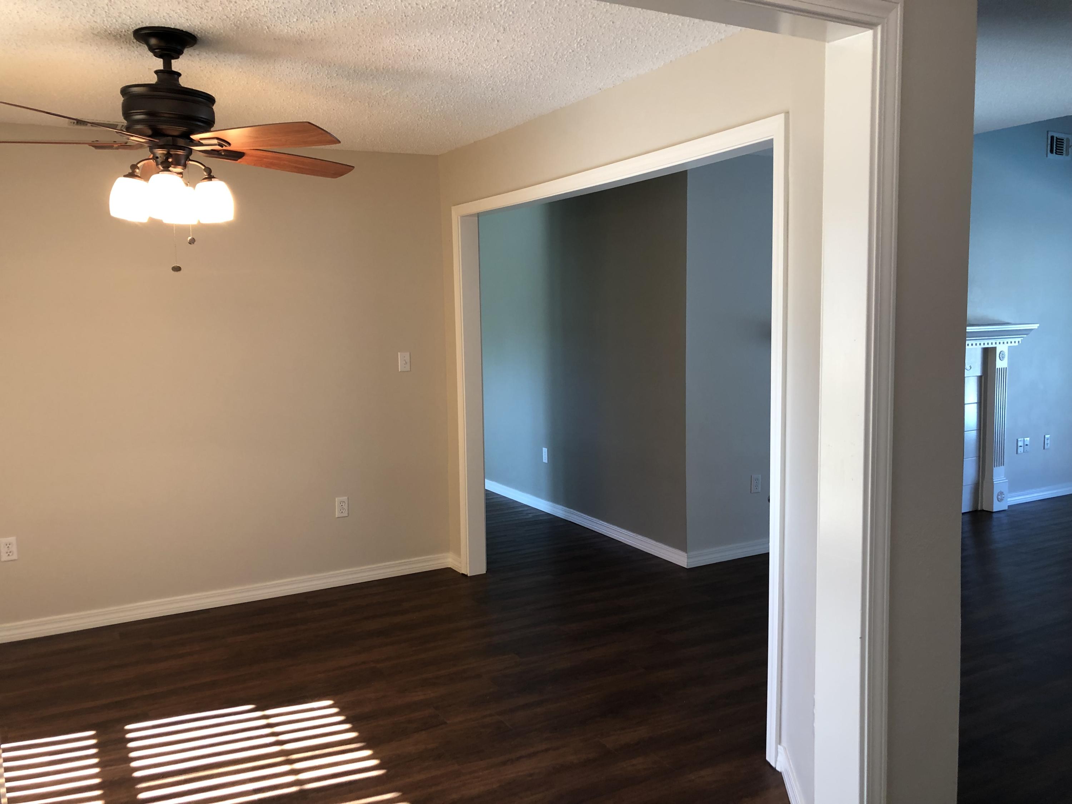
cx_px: 536
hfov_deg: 63.4
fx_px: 867
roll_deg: +0.8
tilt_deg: -7.3
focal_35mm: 28
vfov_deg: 49.7
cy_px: 402
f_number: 1.8
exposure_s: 1/24
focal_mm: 3.99
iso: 40
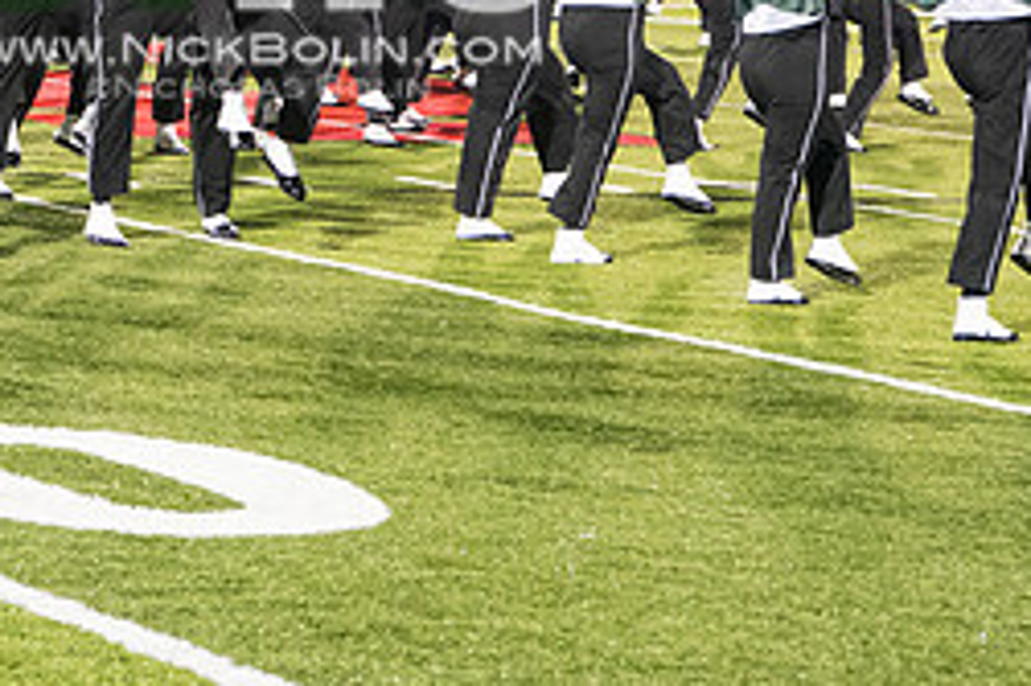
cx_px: 259
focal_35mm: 162
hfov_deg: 12.7
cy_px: -97
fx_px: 4636
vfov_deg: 8.4
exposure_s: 1/200
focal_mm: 70
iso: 5000
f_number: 5.6
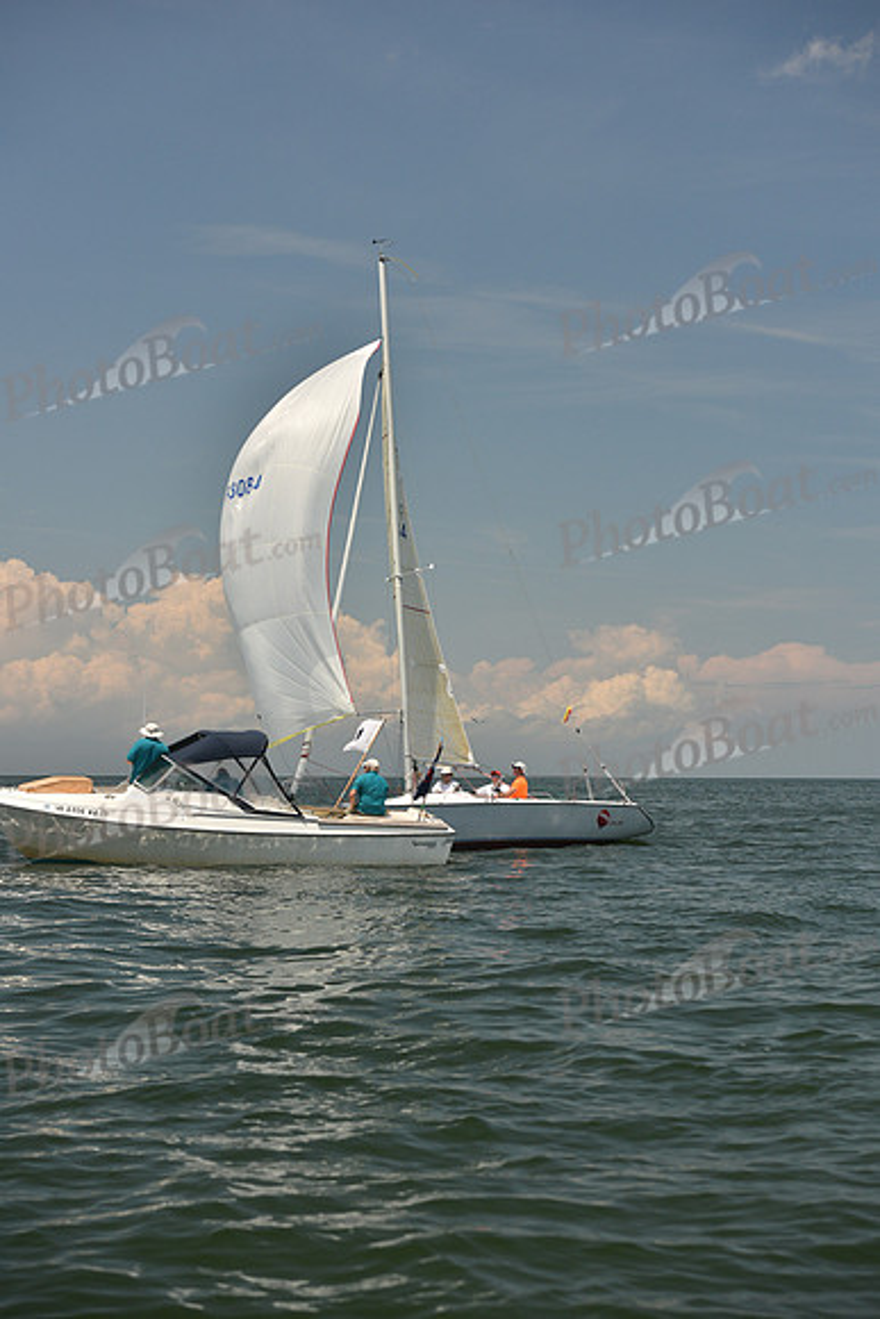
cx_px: 440
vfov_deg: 28.8
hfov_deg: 19.5
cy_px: 660
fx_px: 2565
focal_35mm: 70
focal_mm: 70
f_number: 5
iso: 320
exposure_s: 1/1250
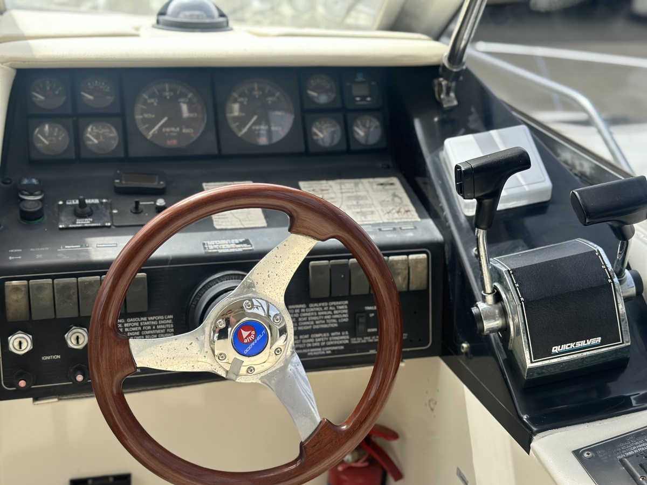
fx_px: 897
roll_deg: -1.3
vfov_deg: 30.3
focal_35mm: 48
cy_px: 242
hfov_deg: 39.7
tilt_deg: -20.5
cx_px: 324
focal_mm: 6.86
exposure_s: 1/1453
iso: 80
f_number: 1.78
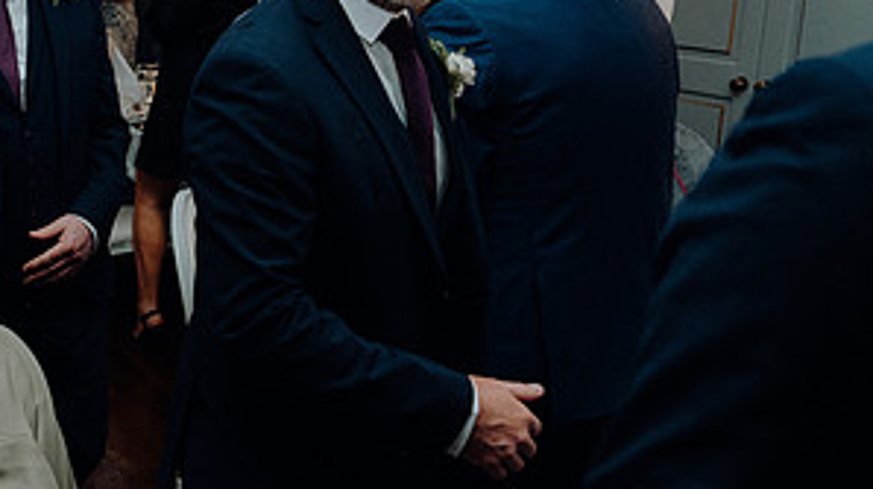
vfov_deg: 24.1
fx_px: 1133
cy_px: 127
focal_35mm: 49
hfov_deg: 38.6
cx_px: 56
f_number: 3.5
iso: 2500
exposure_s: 1/160
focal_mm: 24
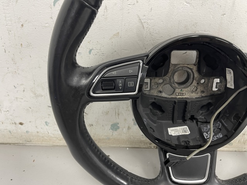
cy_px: 92
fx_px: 178
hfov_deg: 69.4
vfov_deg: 54.9
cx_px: 124
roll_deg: -0.2
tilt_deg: -23.3
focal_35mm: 25
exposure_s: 1/50
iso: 125
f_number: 1.6
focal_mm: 5.1
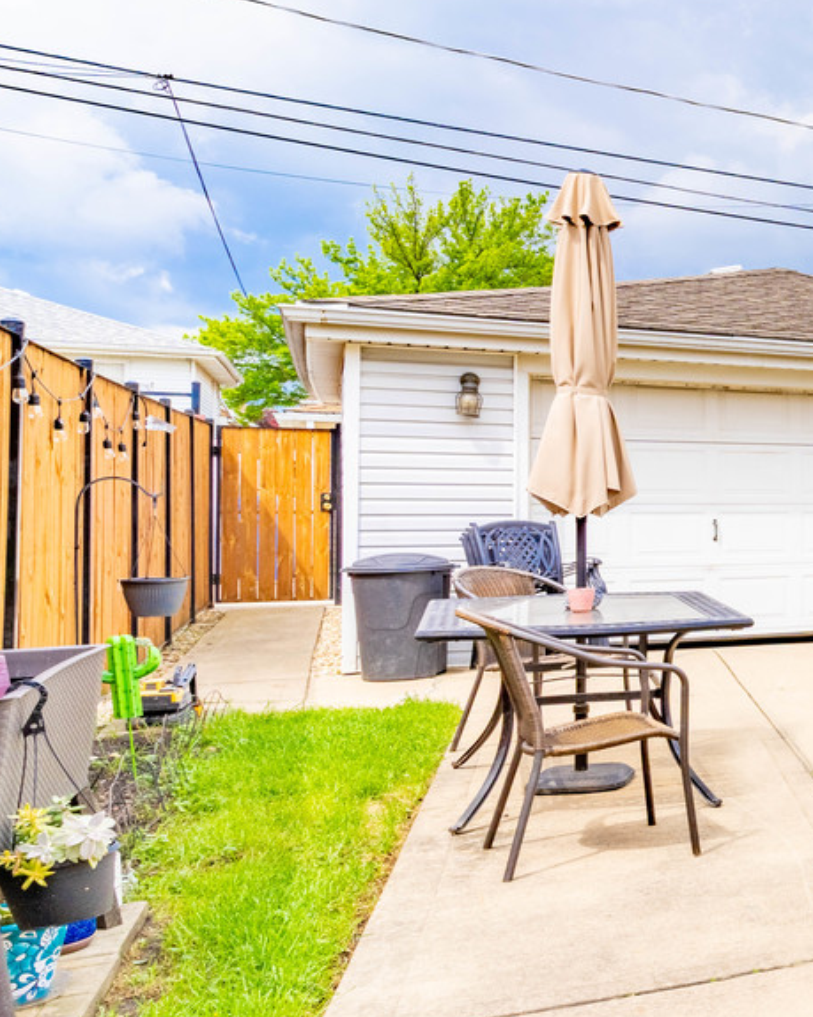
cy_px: 521
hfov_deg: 22.8
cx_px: 1380
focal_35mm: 45
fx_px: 1354
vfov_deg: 41.2
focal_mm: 17
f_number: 8
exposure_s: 1/5000
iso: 160
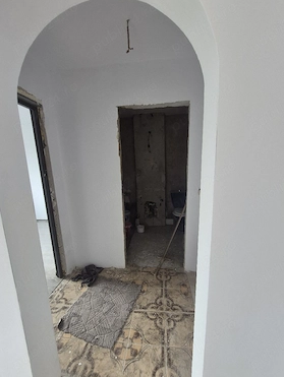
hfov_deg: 85.8
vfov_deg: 101.9
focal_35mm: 14
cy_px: 198
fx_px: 153
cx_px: 145
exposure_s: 1/50
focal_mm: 1.7
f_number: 2.2
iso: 48
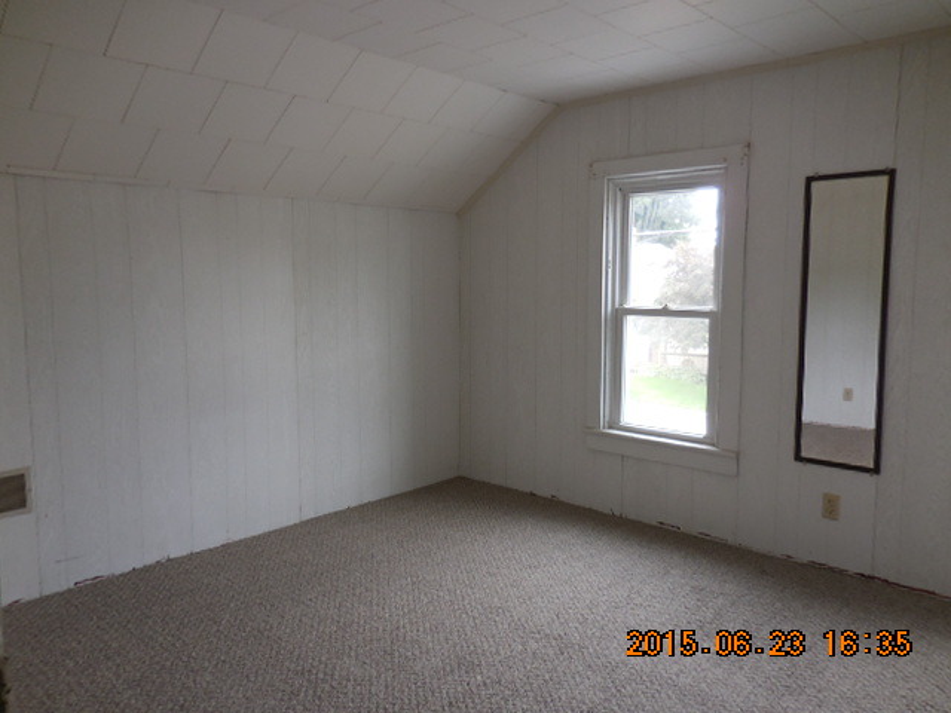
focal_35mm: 25
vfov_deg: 54.9
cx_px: 476
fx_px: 687
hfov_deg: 69.4
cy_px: 356
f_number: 3.3
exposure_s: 1/30
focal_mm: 4.5
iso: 125
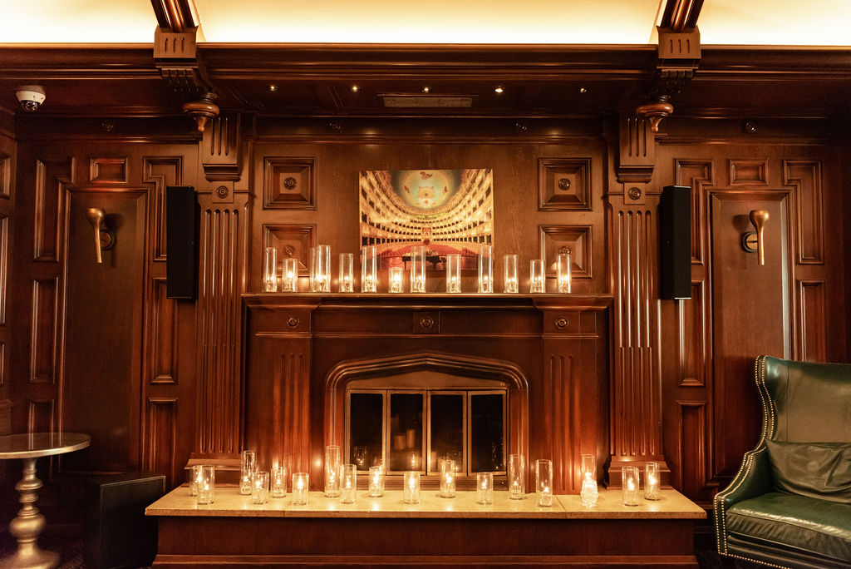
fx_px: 749
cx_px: 433
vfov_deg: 41.6
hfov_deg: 59.2
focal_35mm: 32
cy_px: 281
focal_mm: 31
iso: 2500
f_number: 2.8
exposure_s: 1/25
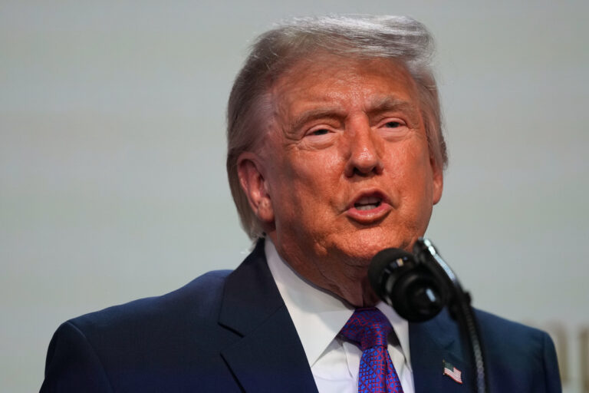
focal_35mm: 450
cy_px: 196
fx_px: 7362
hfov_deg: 4.6
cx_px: 294
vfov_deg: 3.1
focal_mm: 300
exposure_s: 1/250
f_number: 2.8
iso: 1250
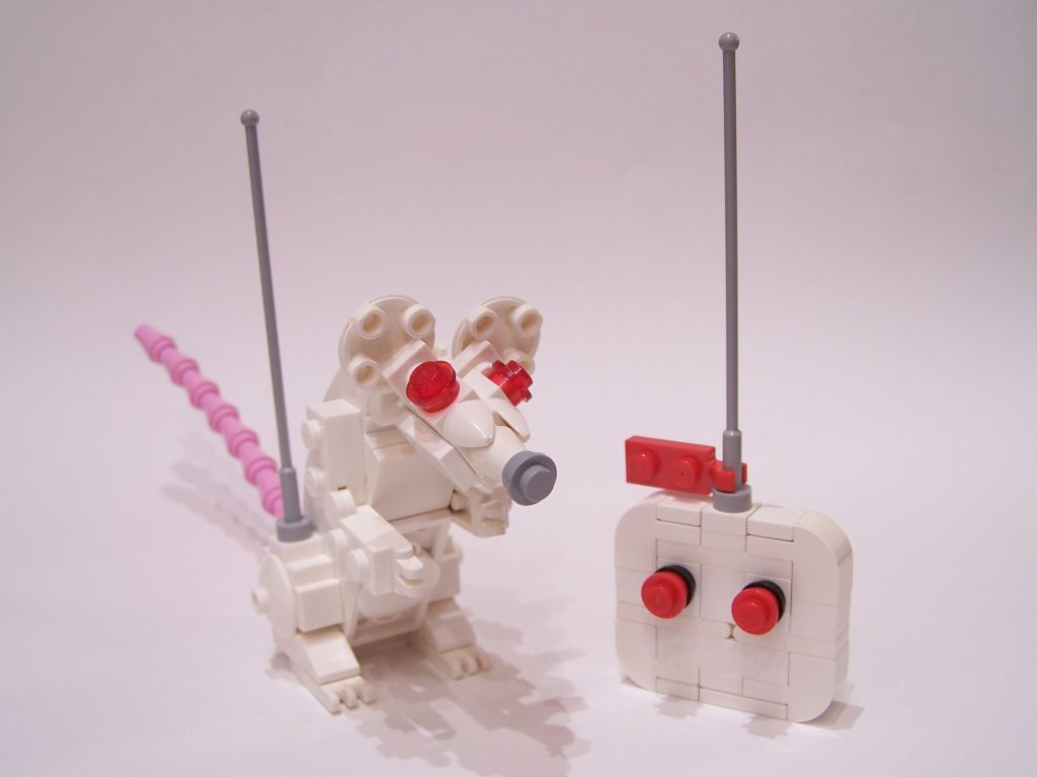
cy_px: 388
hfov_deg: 43.9
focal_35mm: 43
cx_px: 518
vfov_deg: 33.6
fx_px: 1288
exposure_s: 1/3
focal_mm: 7.1
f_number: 3.2
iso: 80
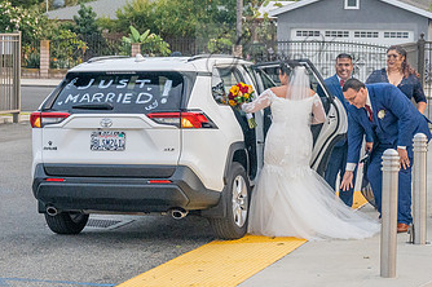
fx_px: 1259
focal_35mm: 105
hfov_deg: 19.5
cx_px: 210
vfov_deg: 13.0
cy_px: 108
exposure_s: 1/3200
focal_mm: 47
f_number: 4
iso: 2500
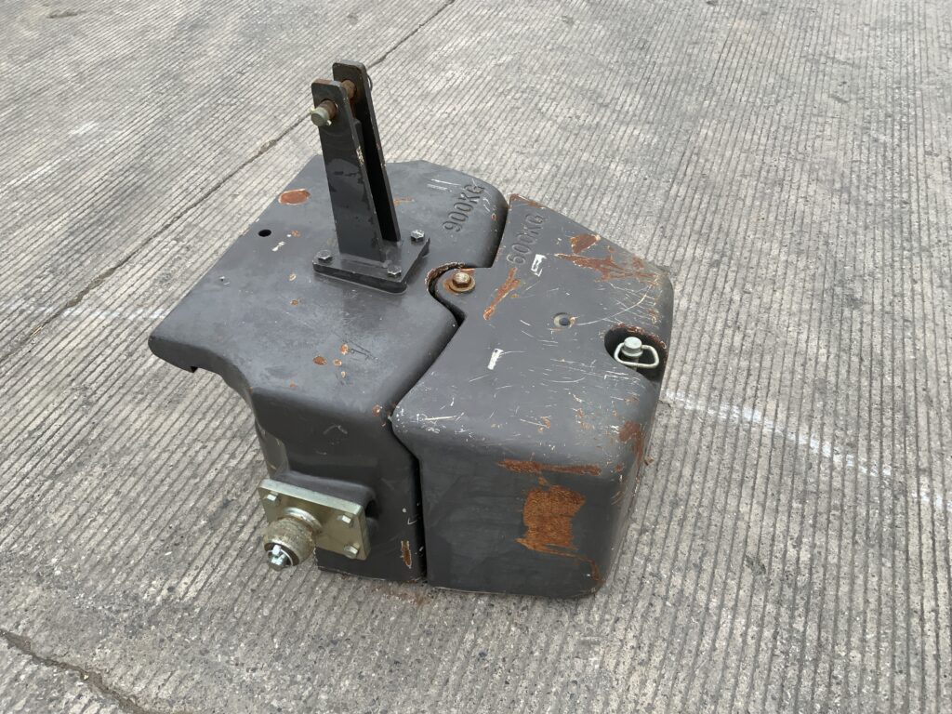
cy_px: 357
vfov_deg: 48.2
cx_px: 476
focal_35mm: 29
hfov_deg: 61.7
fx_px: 798
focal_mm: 3
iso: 16
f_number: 1.8
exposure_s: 1/869
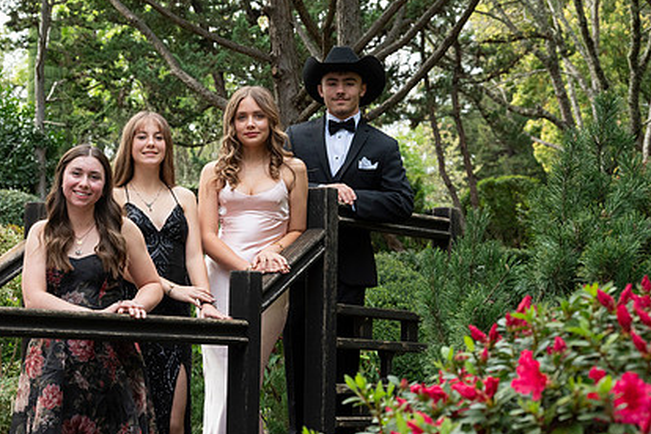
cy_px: 245
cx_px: 211
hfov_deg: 22.3
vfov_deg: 15.0
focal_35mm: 91
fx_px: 1645
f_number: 7.1
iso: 1250
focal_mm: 65
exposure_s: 1/800
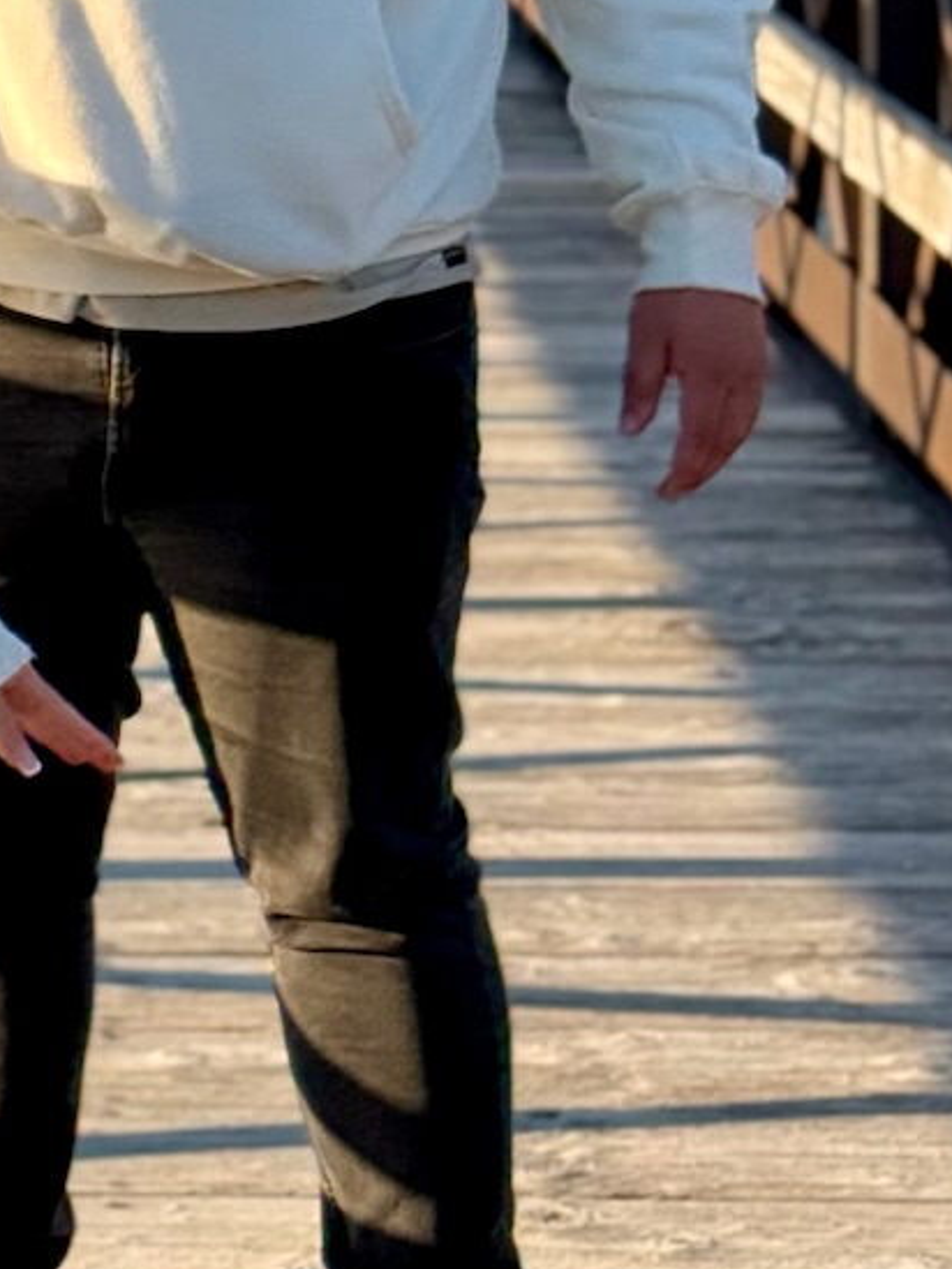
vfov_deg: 11.0
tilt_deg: -1.5
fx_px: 6561
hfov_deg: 8.2
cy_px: 194
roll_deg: +1.3
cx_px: -395
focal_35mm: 179
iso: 80
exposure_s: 1/2976
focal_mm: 6.76
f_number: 1.78
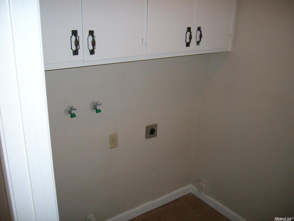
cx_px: 147
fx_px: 297
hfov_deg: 52.6
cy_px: 110
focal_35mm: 35
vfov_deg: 40.7
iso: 200
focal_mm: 5.8
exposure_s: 1/40
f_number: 2.8
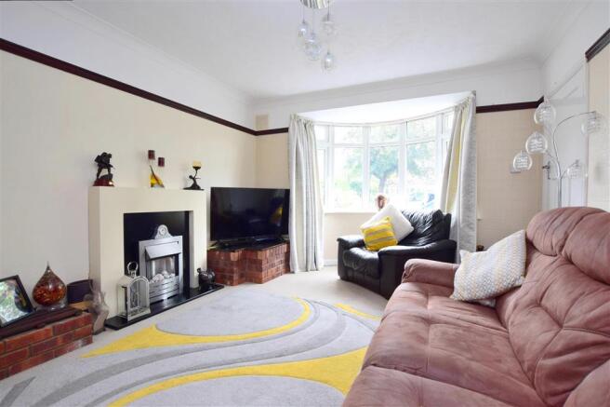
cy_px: 204
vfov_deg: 72.0
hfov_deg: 95.0
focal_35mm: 16
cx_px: 305
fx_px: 279
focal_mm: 11
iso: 400
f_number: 8
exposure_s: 1/40
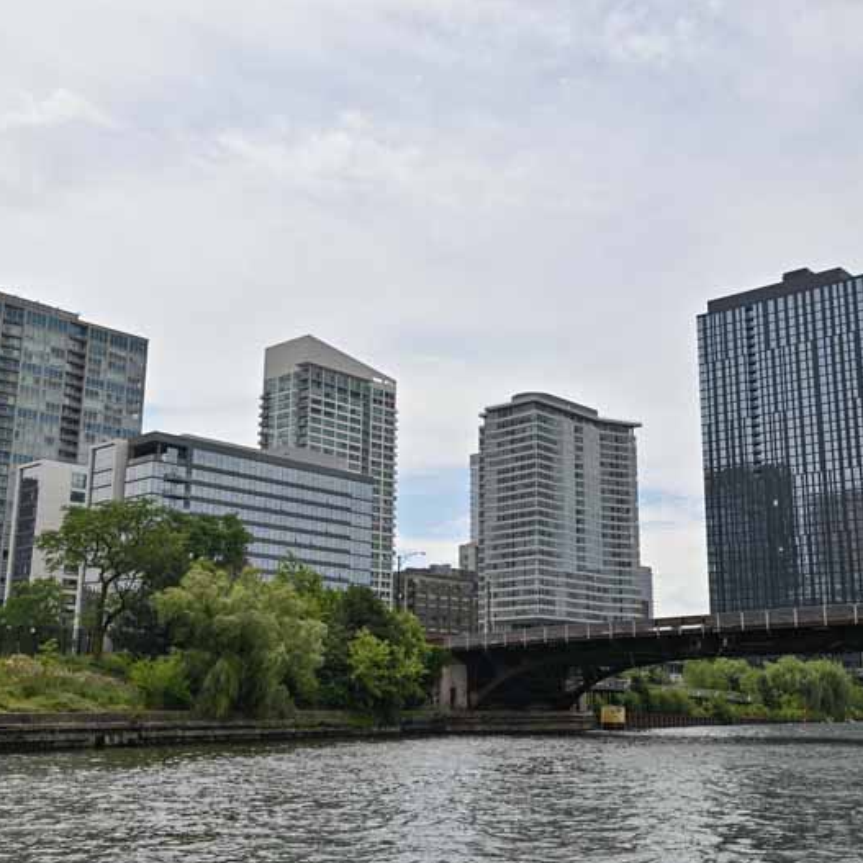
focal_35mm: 40
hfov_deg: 41.8
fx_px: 1128
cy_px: 434
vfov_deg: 41.9
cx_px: 478
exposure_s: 1/2000
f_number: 5
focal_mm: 31
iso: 100
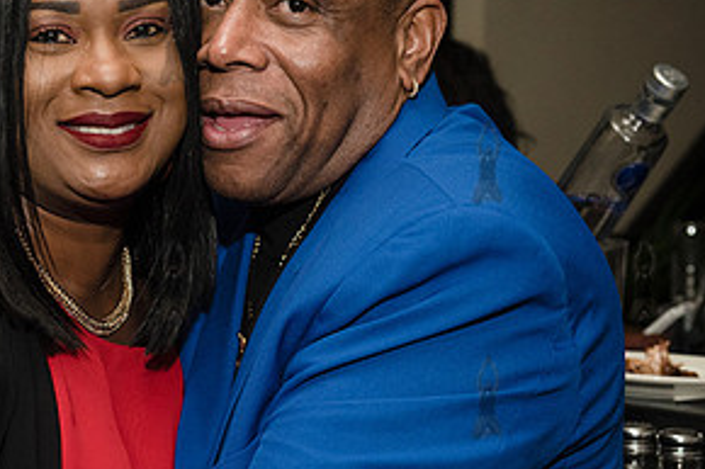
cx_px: 173
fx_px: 1879
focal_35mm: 96
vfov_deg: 14.2
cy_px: 278
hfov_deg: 21.1
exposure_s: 1/250
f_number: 5
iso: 1600
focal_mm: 48
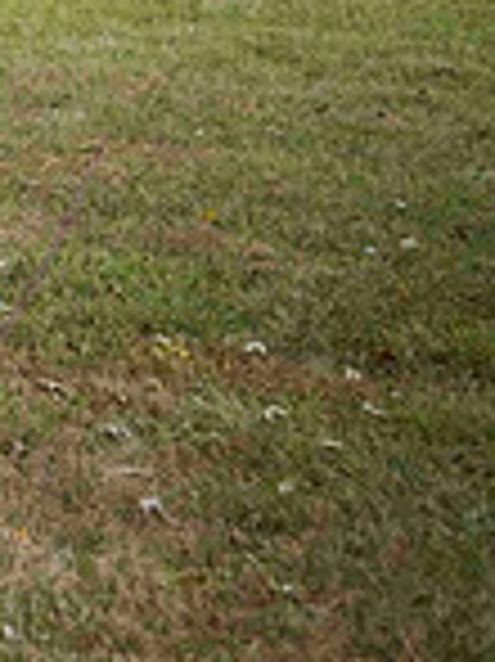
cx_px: -792
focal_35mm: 190
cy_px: -151
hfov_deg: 7.2
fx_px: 3628
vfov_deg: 10.2
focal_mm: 50
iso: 400
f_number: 4.2
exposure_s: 1/640
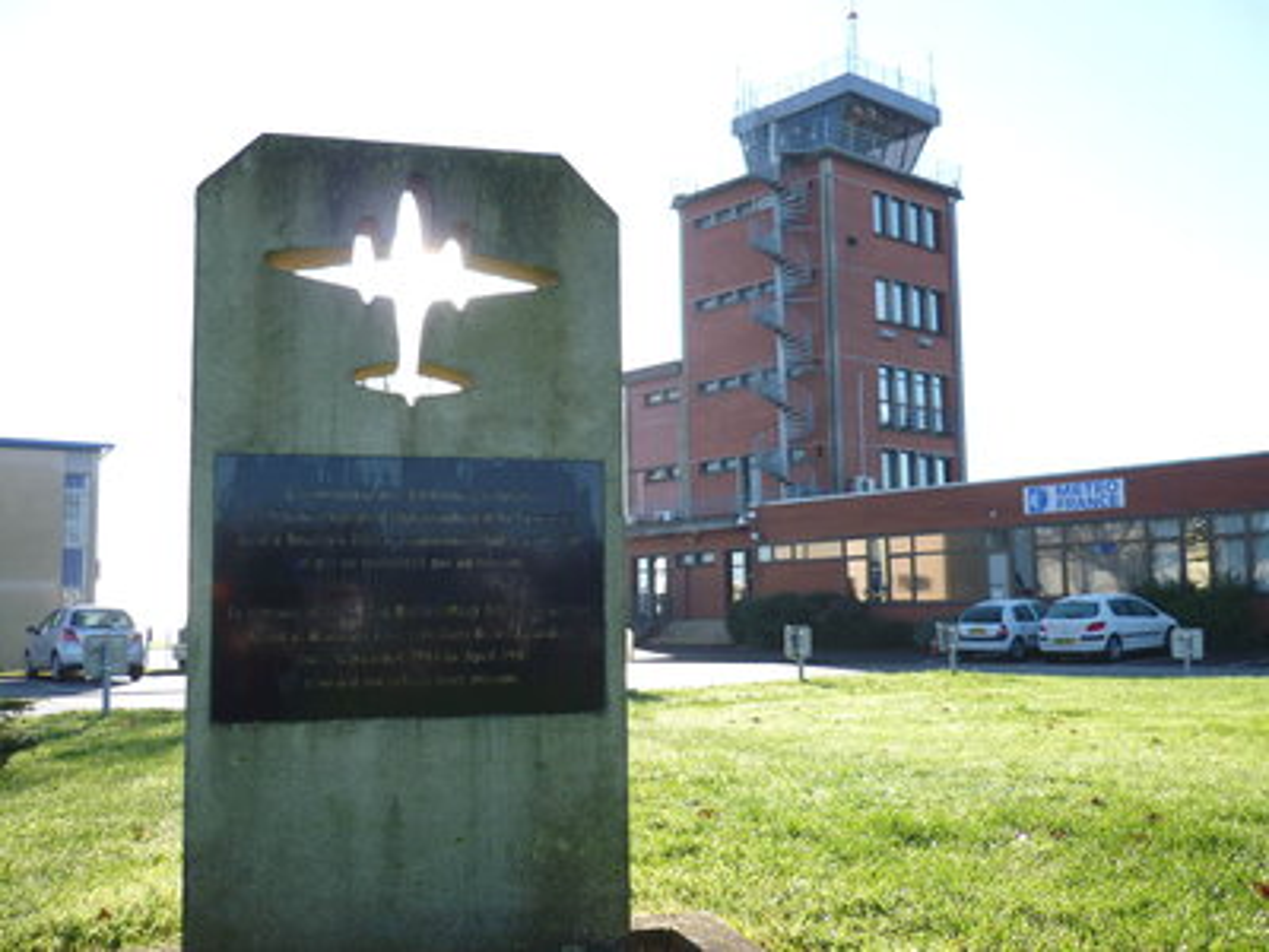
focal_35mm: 31
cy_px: 476
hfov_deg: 58.4
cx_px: 634
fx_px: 1136
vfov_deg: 45.4
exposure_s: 1/400
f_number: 2.8
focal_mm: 5.5
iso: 80
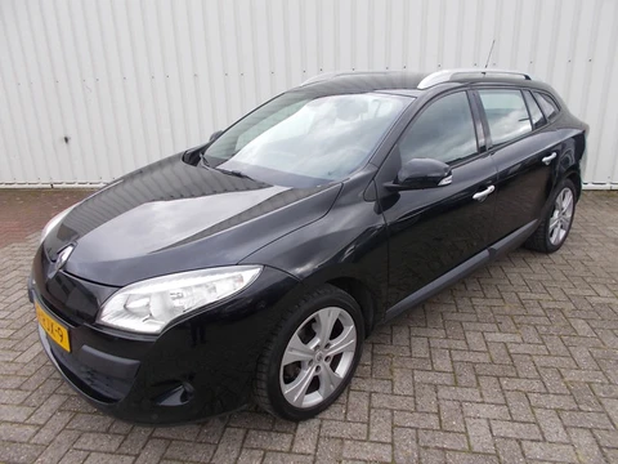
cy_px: 232
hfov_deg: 67.3
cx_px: 309
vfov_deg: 53.1
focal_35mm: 26
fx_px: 464
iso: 80
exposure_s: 1/160
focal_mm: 4.6
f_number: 3.2
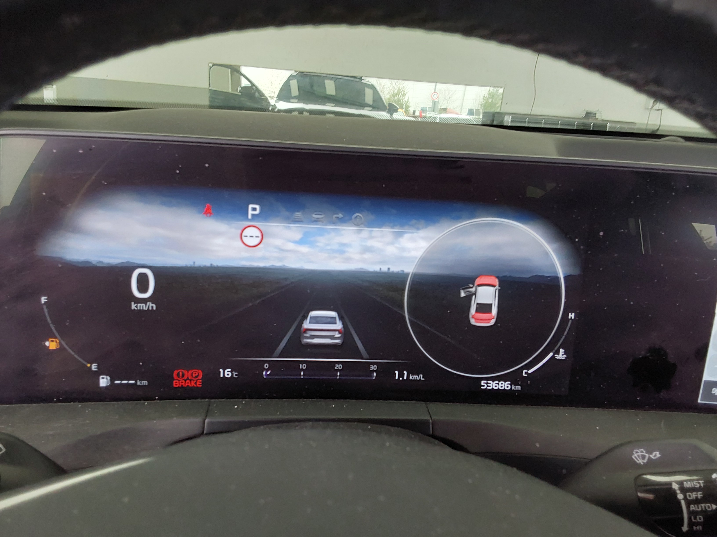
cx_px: 358
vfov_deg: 49.7
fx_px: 580
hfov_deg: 63.4
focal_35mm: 28
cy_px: 268
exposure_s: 1/60
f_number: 1.9
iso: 100
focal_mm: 2.91
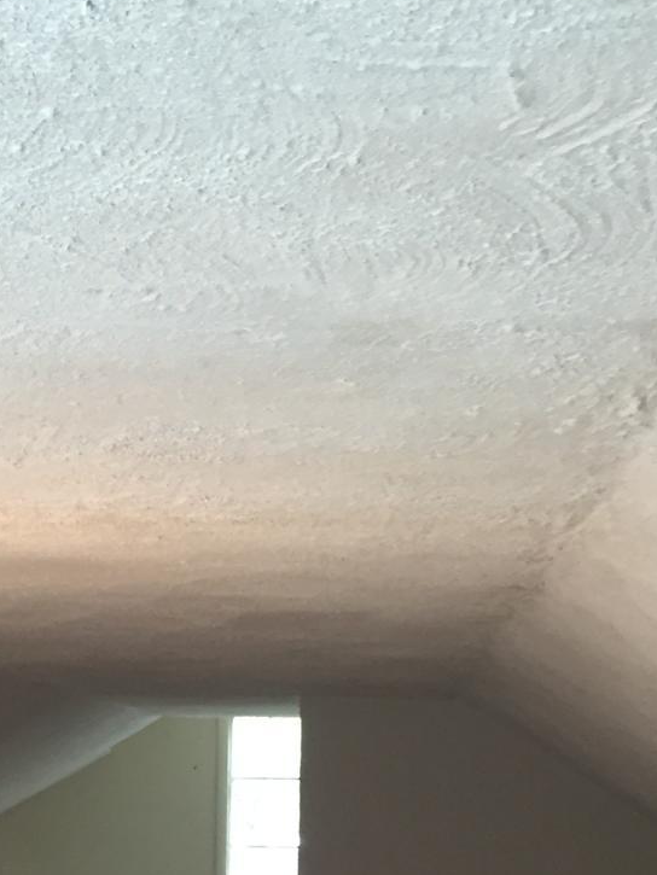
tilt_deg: -11.1
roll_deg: -0.2
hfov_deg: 18.3
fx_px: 2024
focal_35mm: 80
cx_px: 164
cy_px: 1169
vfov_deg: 21.8
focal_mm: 4.15
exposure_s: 1/30
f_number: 2.2
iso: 100
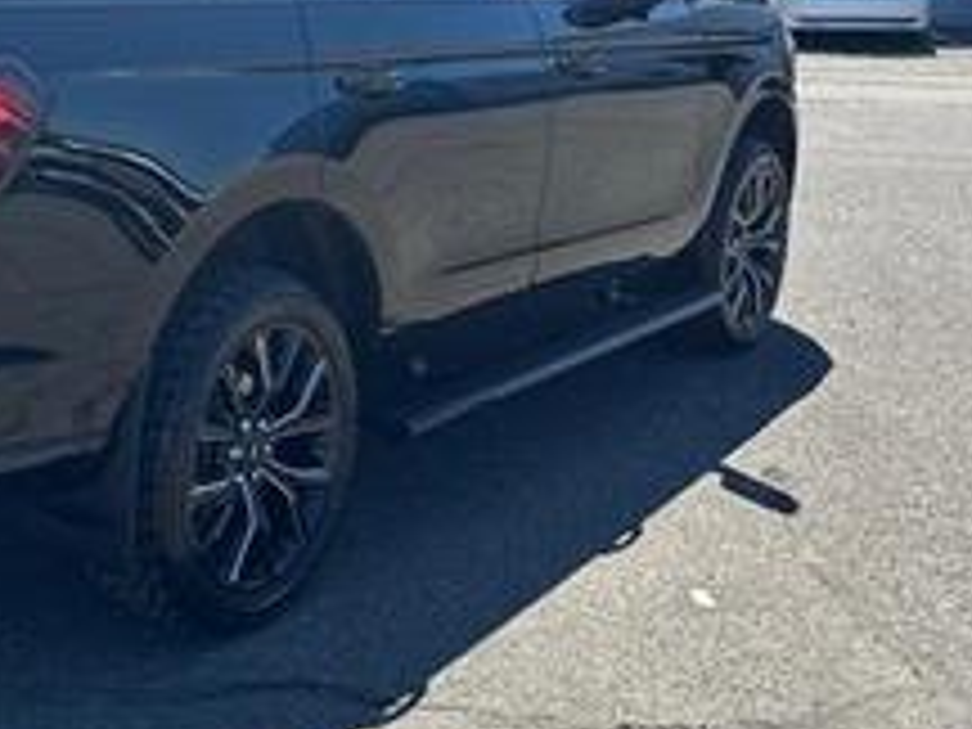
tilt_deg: -8.1
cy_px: 135
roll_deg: -0.3
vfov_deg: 25.6
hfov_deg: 32.6
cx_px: 90
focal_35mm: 56
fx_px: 1572
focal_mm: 6.86
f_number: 1.78
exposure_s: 1/2028
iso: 80
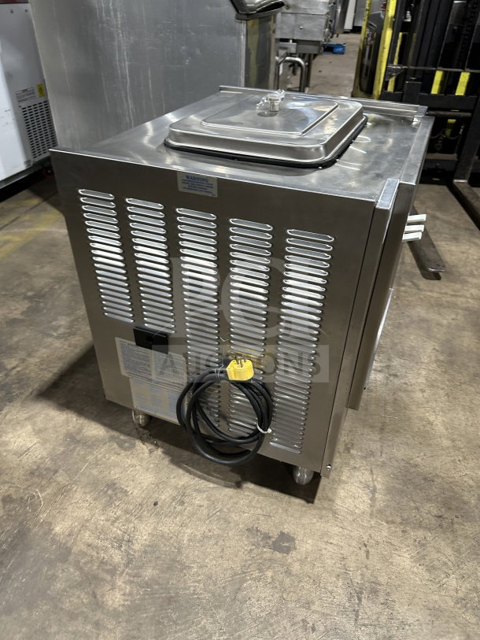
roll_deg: -2.2
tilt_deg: -39.0
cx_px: 240
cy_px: 320
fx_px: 444
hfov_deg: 56.8
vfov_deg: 71.6
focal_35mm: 24
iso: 320
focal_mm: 6.86
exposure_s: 1/60
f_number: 1.78
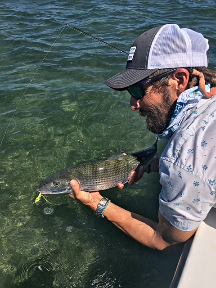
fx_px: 241
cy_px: 144
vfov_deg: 61.7
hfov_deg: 48.2
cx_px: 108
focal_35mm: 29
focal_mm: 4.15
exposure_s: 1/2564
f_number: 2.2
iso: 25
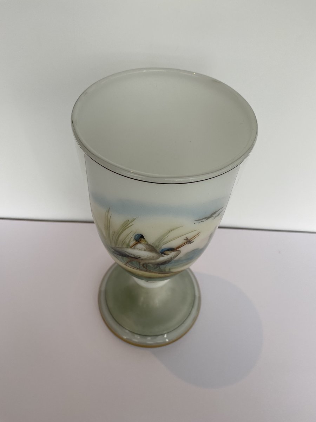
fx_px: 316
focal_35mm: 26
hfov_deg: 53.1
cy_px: 211
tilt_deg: -50.4
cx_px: 158
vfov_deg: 67.3
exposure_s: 1/122
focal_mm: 4.25
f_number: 1.8
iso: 40
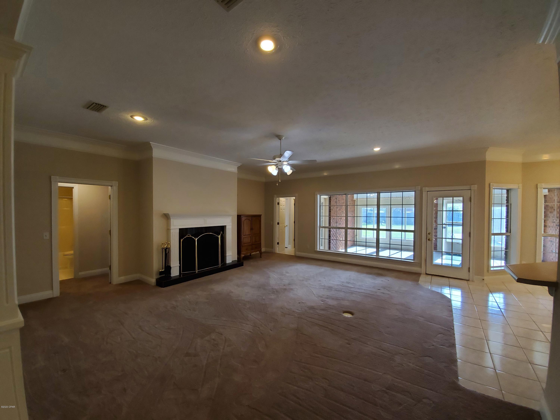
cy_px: 210
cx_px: 280
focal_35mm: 13
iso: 125
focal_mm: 1.8
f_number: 2.2
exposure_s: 1/59
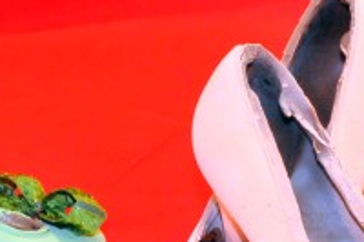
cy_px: 168
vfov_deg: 8.2
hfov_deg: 12.2
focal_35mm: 168
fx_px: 1697
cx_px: 262
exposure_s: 1/250
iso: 3200
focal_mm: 32
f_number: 8
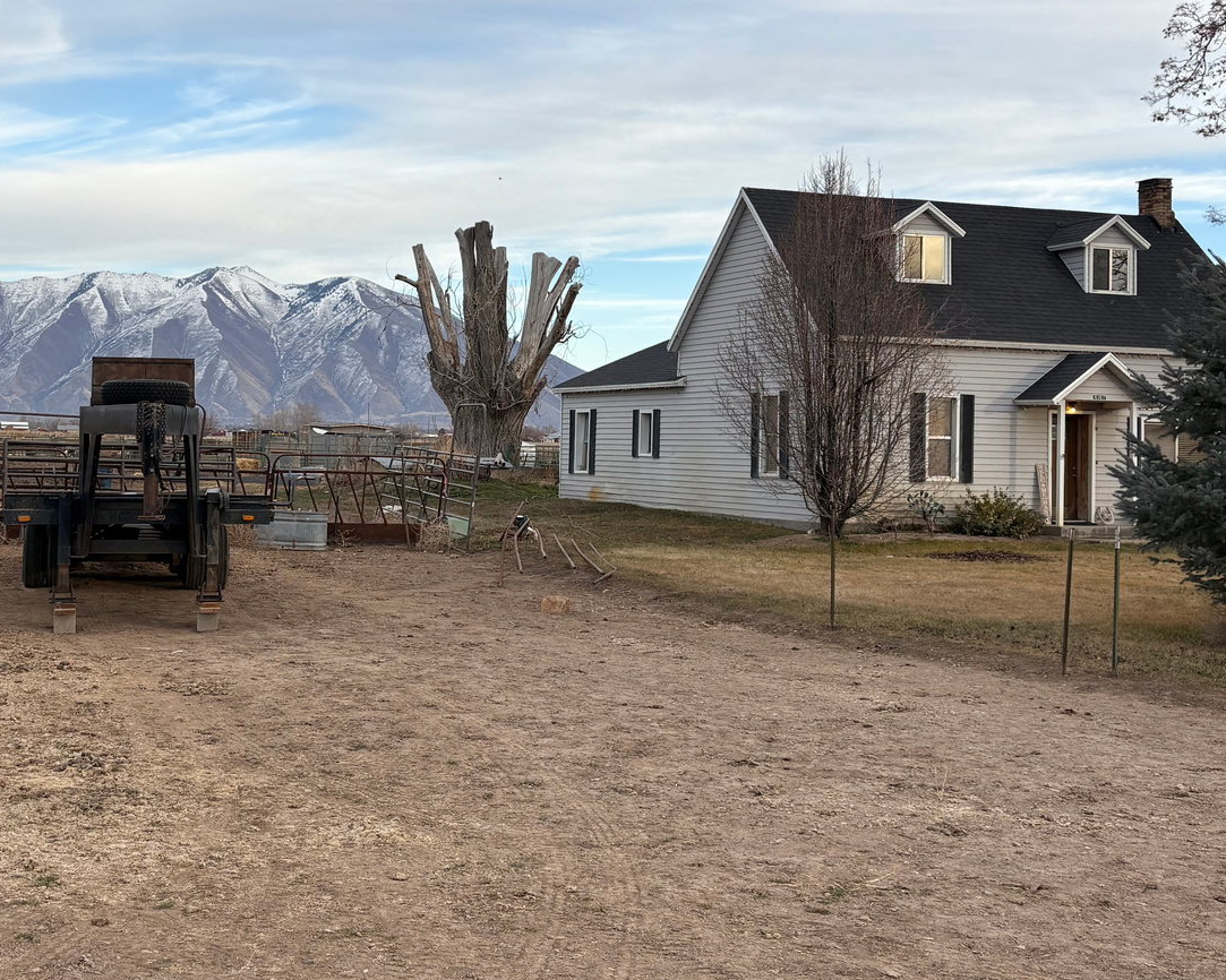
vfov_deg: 31.4
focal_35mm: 48
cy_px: 393
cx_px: 388
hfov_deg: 38.3
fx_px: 1741
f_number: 1.6
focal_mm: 5.96
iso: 50
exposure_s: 1/1175
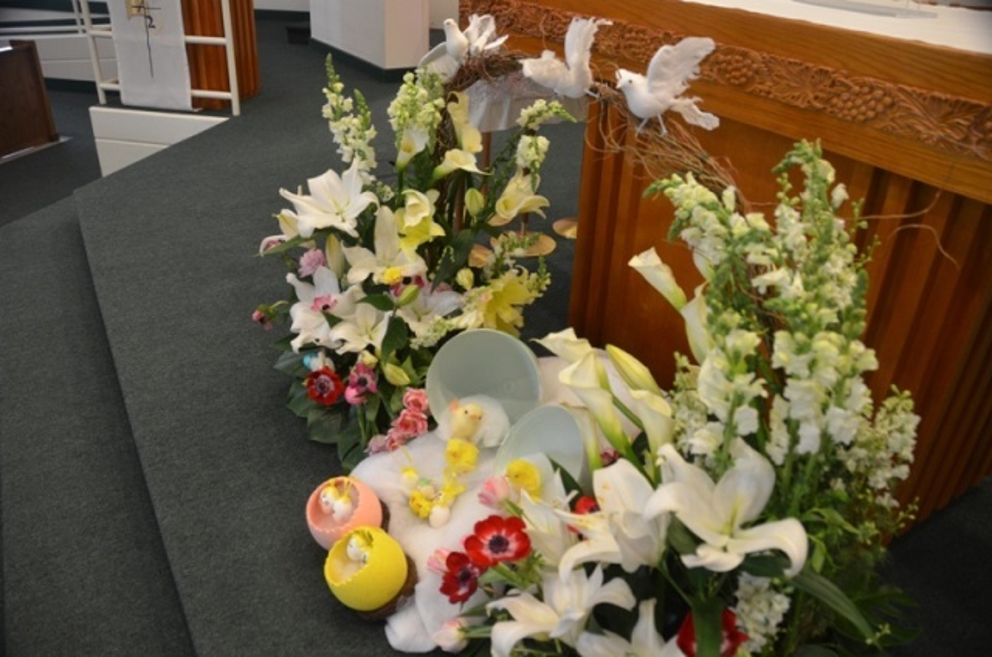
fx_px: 743
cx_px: 496
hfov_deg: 67.5
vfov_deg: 47.7
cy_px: 328
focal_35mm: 27
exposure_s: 1/50
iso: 800
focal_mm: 18
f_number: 3.5
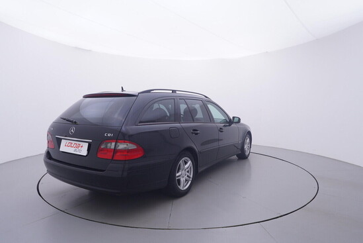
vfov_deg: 56.2
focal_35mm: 22
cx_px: 182
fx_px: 227
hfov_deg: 77.3
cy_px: 122
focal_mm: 15
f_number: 5
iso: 200
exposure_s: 1/80
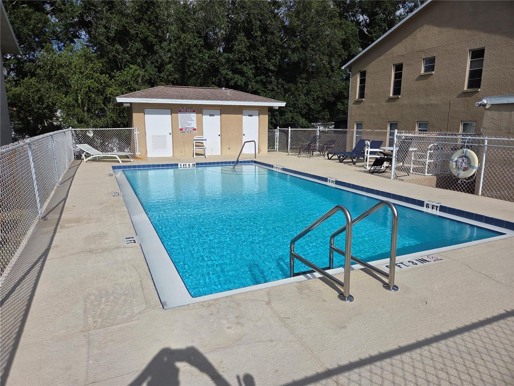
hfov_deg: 73.9
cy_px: 193
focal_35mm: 23
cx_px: 257
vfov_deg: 58.9
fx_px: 342
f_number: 1.8
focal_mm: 5.4
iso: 64
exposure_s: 1/7891
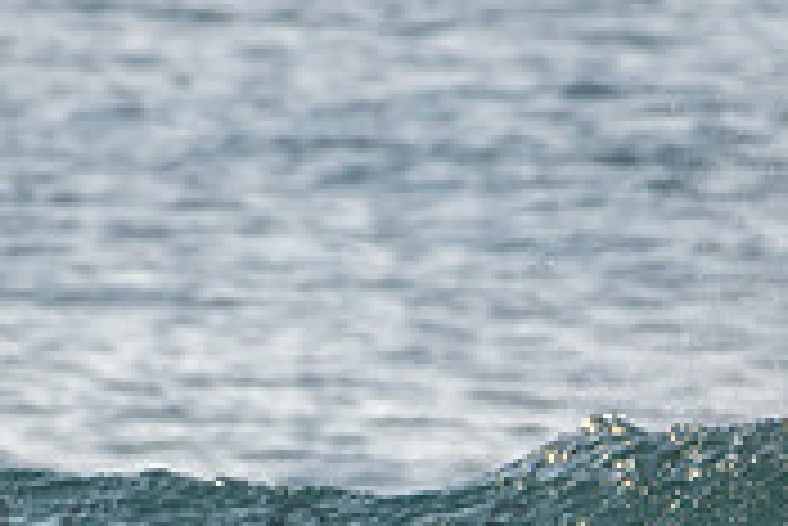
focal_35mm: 2490
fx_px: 54547
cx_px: 459
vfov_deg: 0.6
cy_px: 533
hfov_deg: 0.8
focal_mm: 500
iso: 400
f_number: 5.6
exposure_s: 1/1250
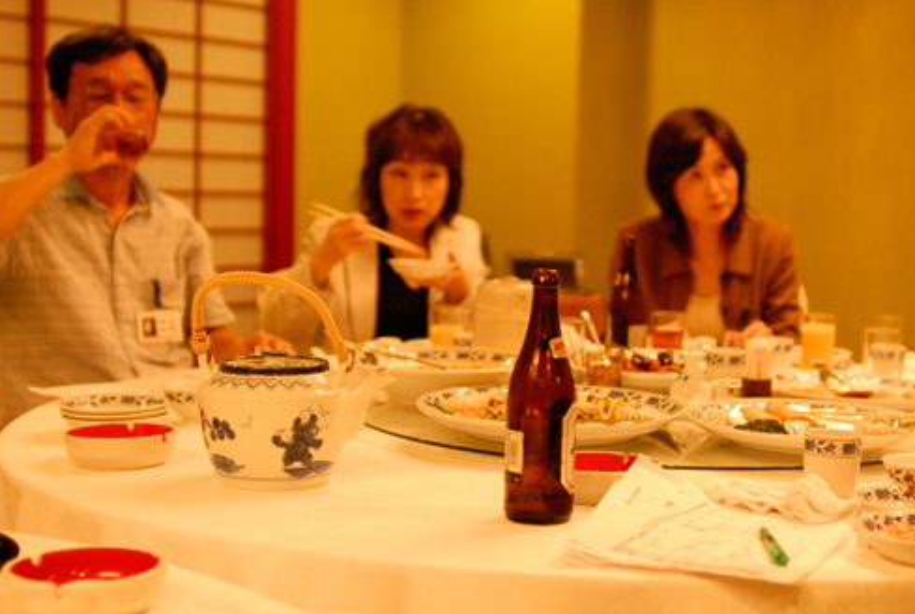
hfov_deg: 36.0
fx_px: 1400
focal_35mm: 55
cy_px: 312
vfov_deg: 24.7
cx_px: 569
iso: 800
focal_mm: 28
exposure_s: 1/90
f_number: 2
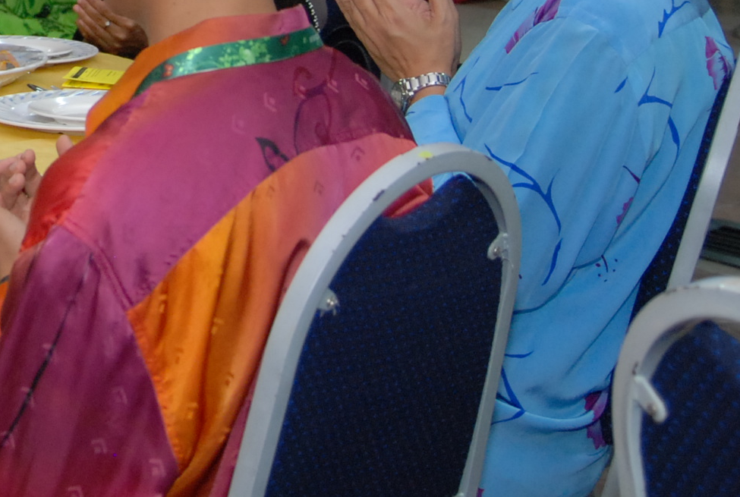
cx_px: -228
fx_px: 2019
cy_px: -152
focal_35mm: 98
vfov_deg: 13.5
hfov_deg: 19.2
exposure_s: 1/60
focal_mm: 22
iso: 500
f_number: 2.8
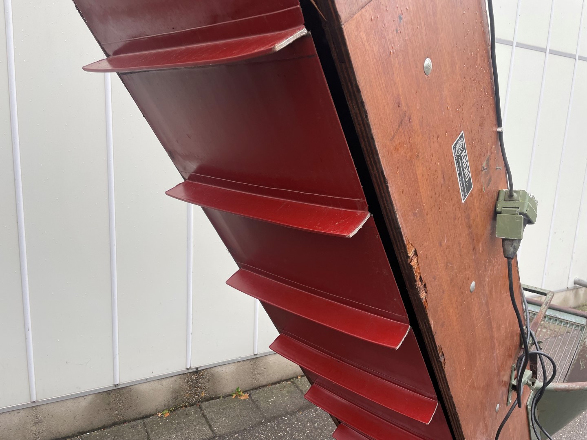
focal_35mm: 26
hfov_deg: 67.3
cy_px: 220
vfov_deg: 53.1
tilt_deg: -10.6
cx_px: 294
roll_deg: -3.0
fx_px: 441
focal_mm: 4.2
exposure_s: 1/281
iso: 32
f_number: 1.6
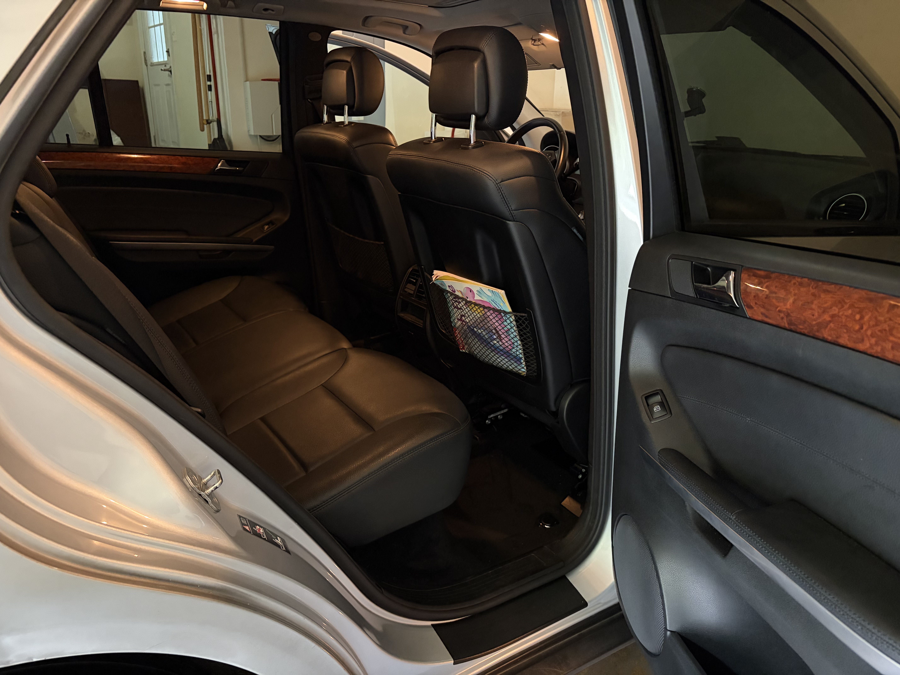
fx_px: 676
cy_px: 338
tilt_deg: -18.2
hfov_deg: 67.3
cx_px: 450
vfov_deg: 53.1
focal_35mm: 26
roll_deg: -0.9
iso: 800
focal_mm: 5.96
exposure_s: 1/30
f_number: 1.6
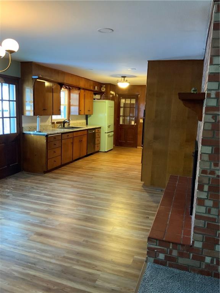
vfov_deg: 61.7
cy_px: 146
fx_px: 246
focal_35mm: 29
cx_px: 110
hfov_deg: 48.2
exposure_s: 1/30
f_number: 1.8
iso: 250
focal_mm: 3
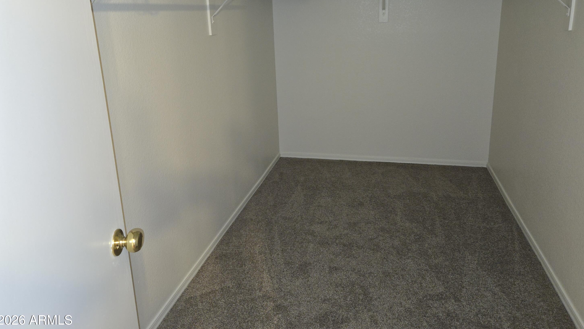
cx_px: 299
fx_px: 403
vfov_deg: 43.8
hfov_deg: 71.9
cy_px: 113
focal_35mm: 26
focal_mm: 5.4
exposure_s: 1/24
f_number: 1.8
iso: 125
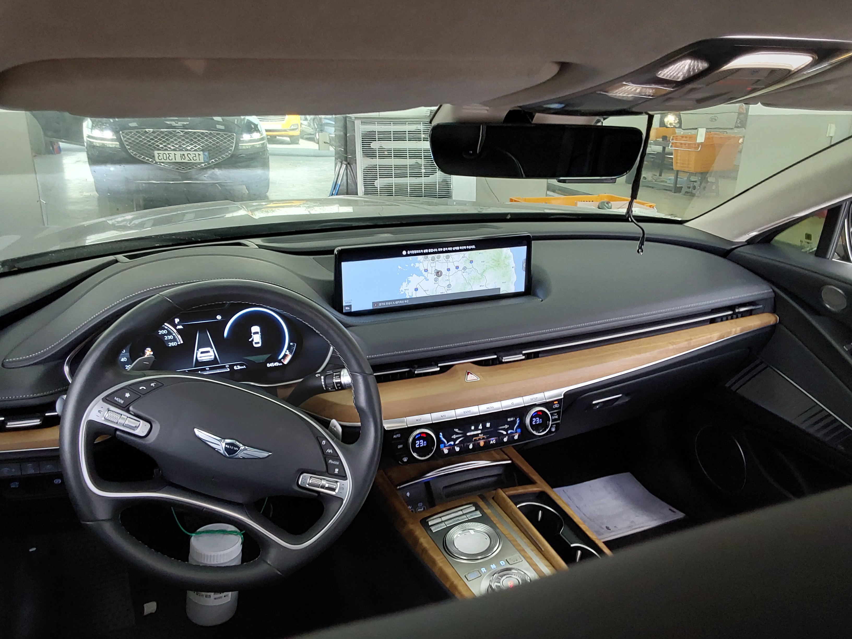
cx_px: 426
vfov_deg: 49.7
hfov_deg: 63.4
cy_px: 320
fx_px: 689
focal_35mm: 28
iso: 100
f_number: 1.9
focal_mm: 2.91
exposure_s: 1/60
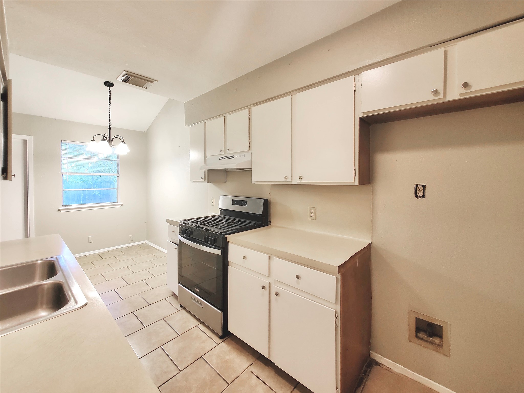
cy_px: 196
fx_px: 197
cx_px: 262
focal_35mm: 13
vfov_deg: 89.9
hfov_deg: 106.2
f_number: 2.2
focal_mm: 1.8
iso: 400
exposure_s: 1/40
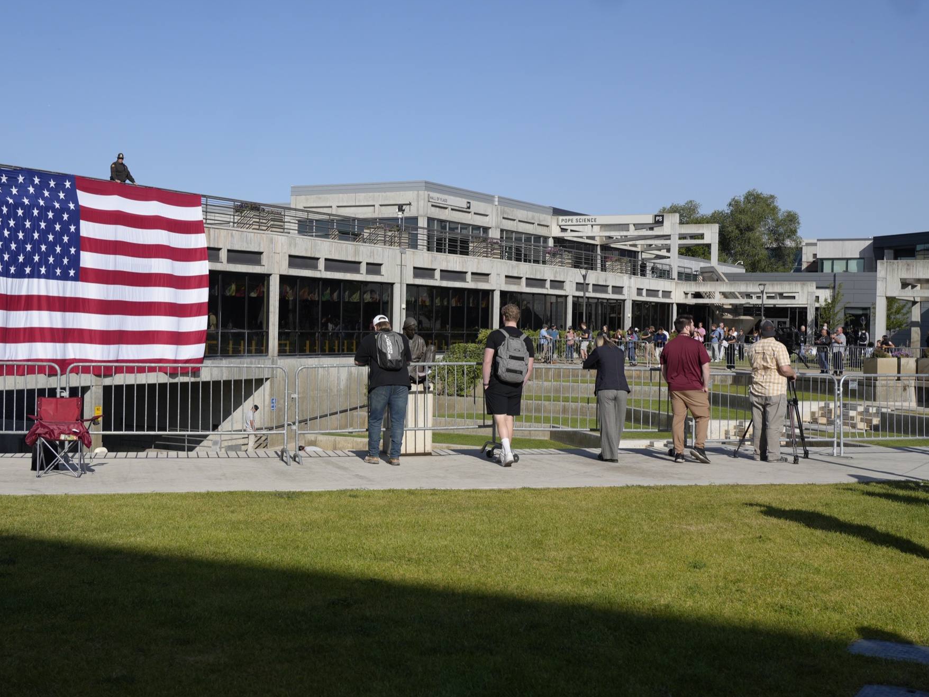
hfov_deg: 41.2
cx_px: 427
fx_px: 1235
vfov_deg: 31.5
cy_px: 349
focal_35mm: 46
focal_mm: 28
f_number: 4.5
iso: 100
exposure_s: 1/1250
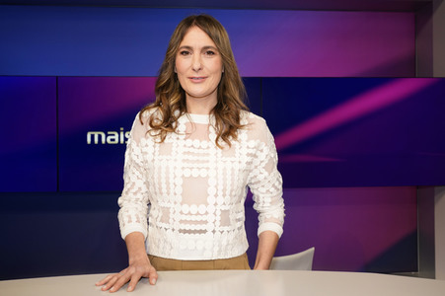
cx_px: 222
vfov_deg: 37.8
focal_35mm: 35
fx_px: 432
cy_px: 148
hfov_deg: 54.5
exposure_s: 1/125
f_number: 5.6
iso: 2000
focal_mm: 35
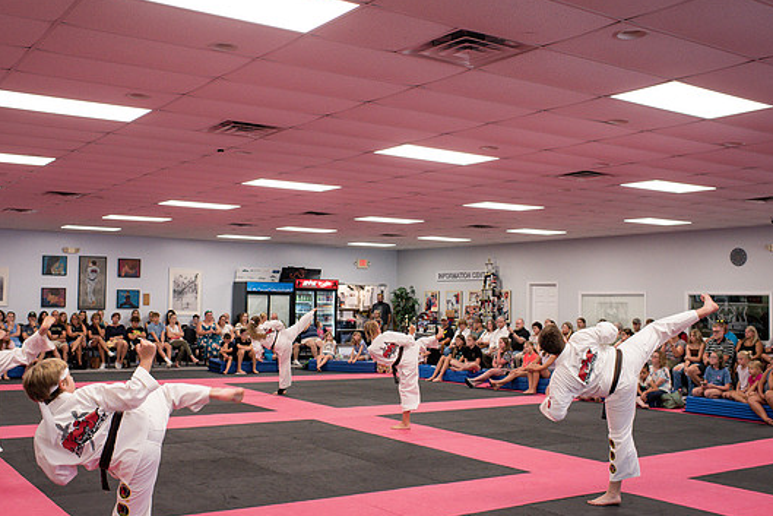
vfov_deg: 33.4
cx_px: 373
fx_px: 859
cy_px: 240
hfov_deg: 48.4
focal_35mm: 40
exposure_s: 1/200
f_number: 5
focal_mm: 35
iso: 1250
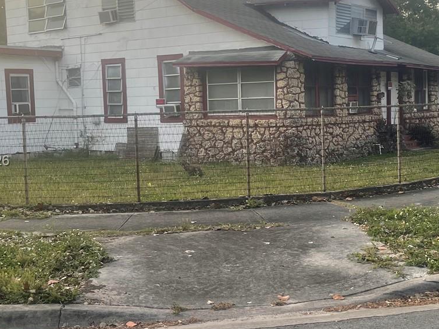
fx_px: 672
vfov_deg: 27.5
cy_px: 162
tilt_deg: -6.3
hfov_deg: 35.8
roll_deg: +0.9
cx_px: 294
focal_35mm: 53
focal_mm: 5.1
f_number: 1.6
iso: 32
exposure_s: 1/121
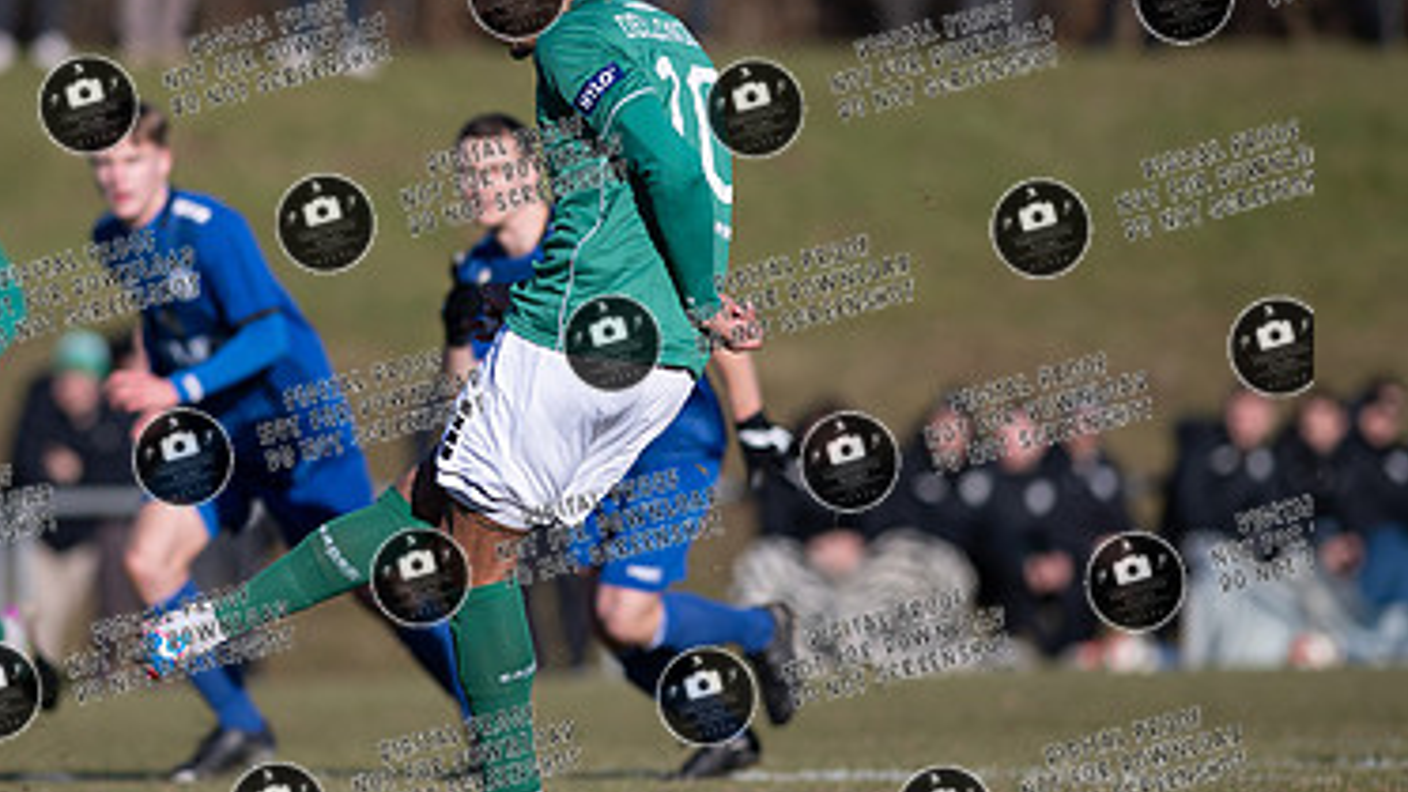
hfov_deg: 4.4
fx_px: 18373
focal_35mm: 492
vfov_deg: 2.5
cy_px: 305
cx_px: 390
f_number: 3.5
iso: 72
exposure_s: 1/1600
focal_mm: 300
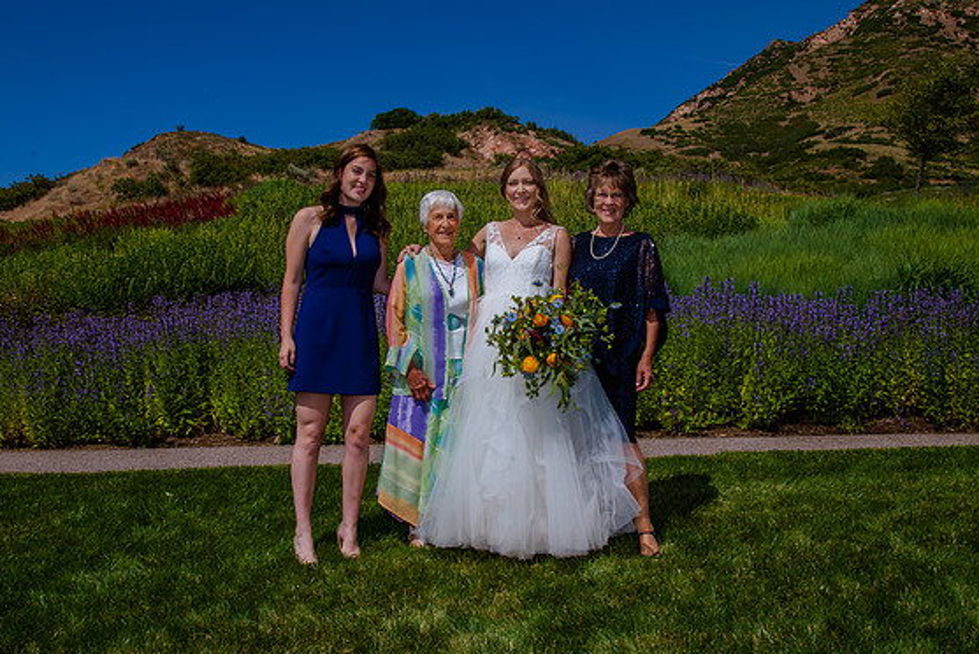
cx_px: 457
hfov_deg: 53.1
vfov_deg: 36.9
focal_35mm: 36
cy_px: 324
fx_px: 979
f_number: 16
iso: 200
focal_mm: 28
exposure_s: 1/200
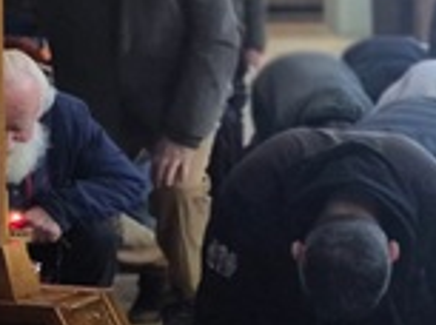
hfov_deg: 13.9
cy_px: 220
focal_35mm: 113
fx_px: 1420
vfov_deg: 13.0
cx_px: 946
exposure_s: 1/100
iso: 800
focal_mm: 5.4
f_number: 1.8
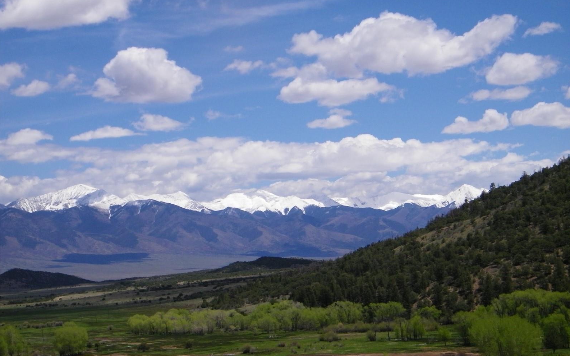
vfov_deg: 16.9
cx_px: 286
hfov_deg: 26.8
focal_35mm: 77
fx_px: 1196
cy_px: 200
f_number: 8.6
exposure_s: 1/640
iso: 125
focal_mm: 12.9
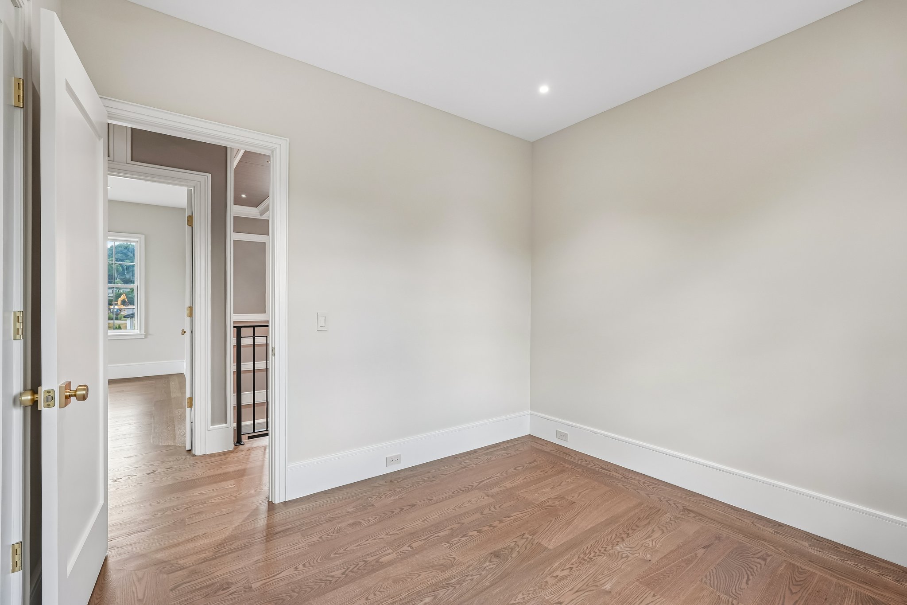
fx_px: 403
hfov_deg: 96.7
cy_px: 302
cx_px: 454
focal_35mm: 16
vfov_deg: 73.7
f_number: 9
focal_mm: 16
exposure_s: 1/25
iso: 400
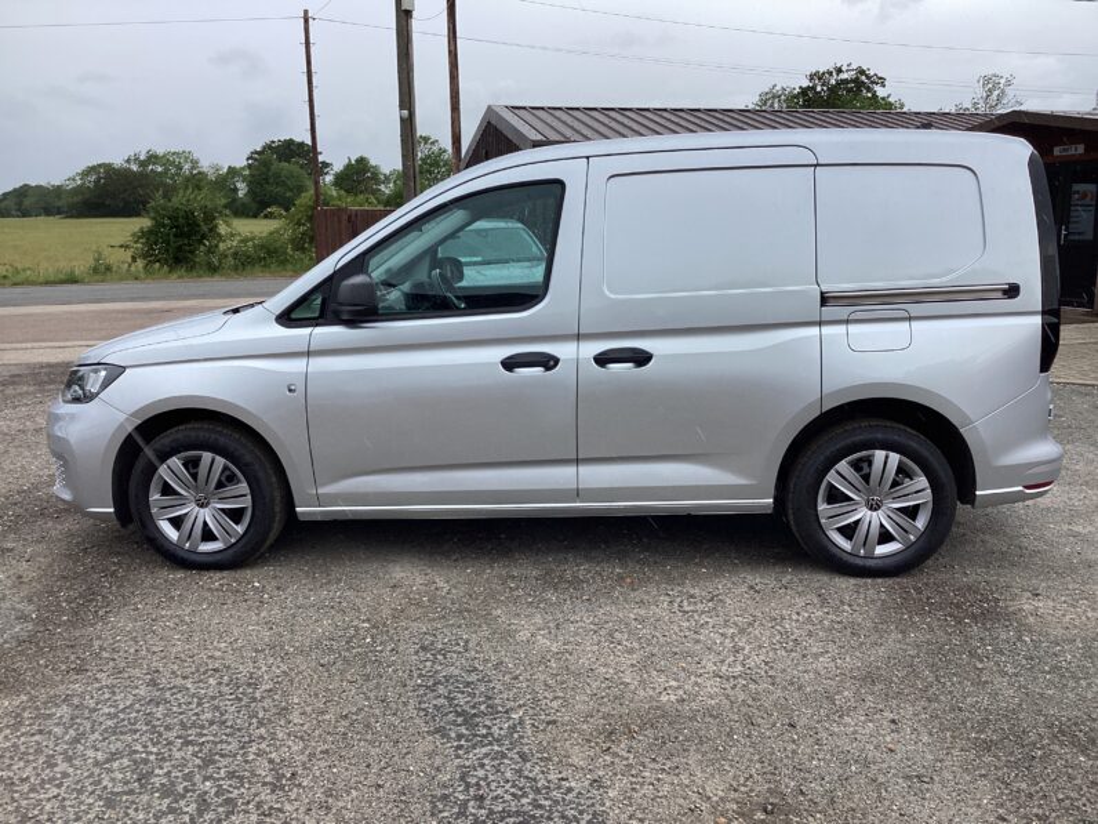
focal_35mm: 31
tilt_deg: -12.3
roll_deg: +0.4
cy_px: 412
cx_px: 549
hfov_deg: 58.4
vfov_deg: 45.4
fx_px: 983
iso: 25
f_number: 2.4
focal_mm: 3.3
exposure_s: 1/532
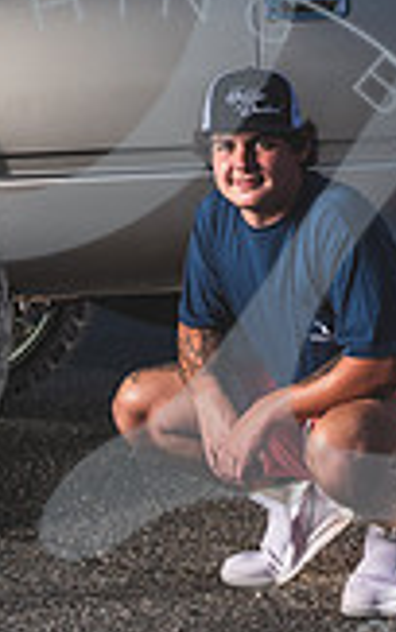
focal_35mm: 87
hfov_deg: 14.9
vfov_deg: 23.1
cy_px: 37
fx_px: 1501
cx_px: 334
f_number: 2.8
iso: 100
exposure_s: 1/250
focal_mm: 24
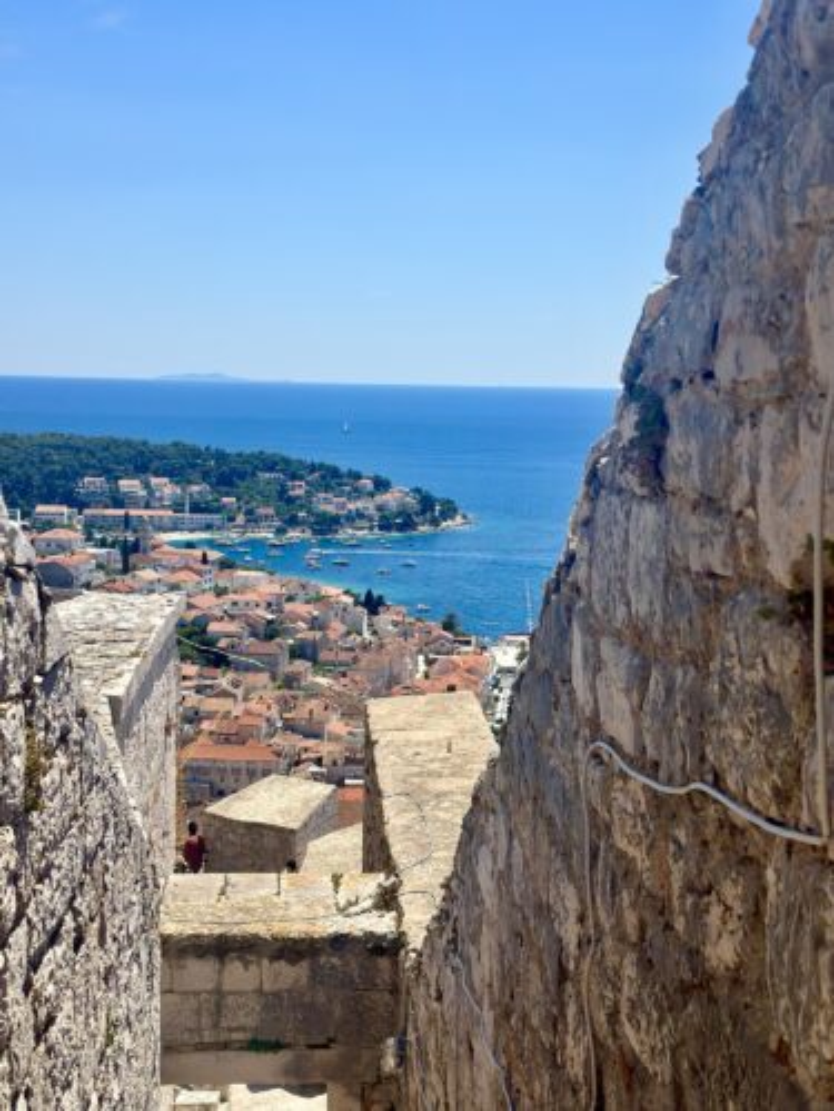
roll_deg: -1.7
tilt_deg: -6.0
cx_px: 417
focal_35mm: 48
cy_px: 556
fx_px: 1542
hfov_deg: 30.3
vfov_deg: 39.7
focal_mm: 6.86
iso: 100
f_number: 1.78
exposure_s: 1/8929
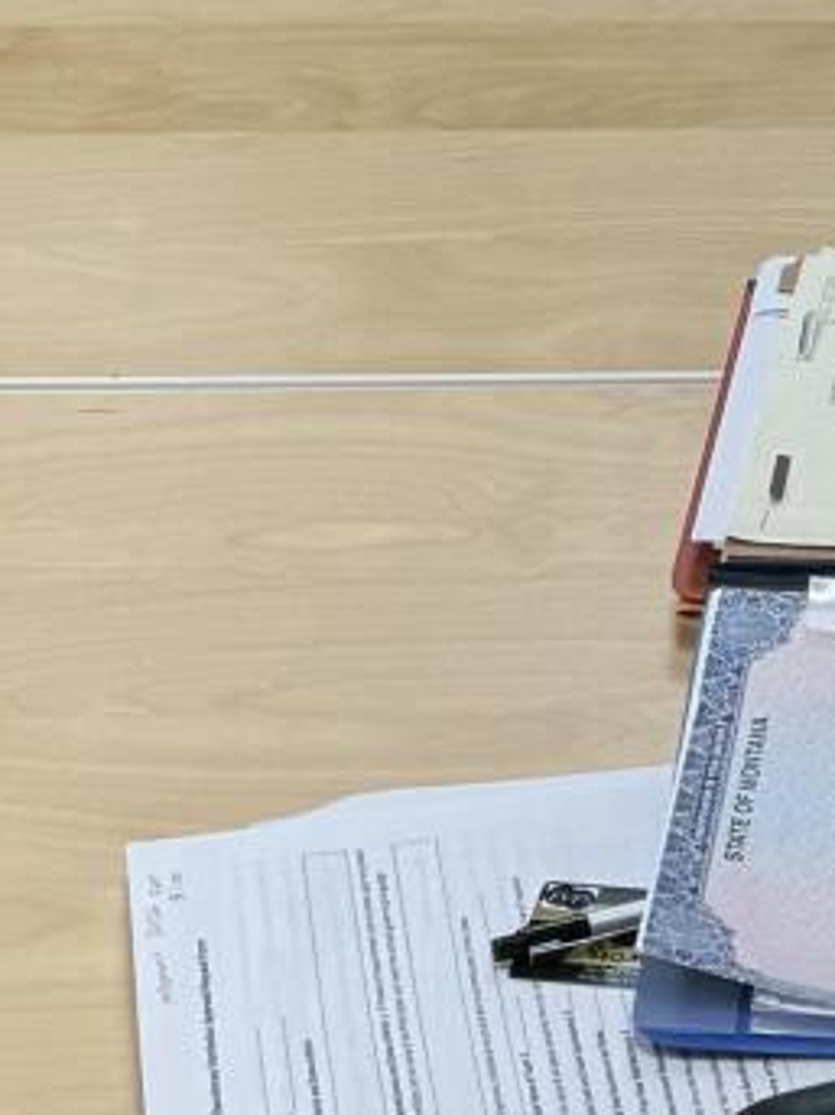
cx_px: 1319
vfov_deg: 12.6
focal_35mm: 140
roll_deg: -1.9
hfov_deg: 10.2
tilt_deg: -14.0
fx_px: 4506
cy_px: -998
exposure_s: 1/120
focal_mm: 6.76
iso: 80
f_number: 1.78
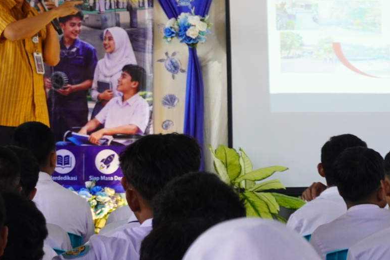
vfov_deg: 8.8
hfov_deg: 13.1
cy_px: 85
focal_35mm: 156
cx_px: 50
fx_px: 1691
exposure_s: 1/80
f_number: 5.6
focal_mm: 50
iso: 800
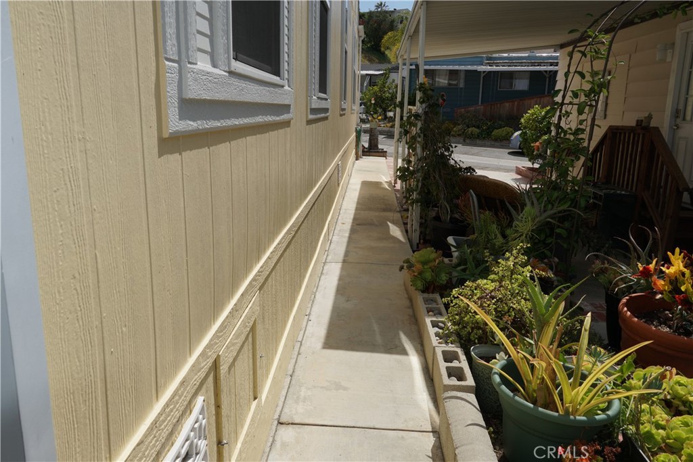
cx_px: 346
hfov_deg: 67.4
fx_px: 520
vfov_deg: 47.9
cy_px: 231
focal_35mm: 27
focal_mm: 18
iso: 100
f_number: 14
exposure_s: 1/160
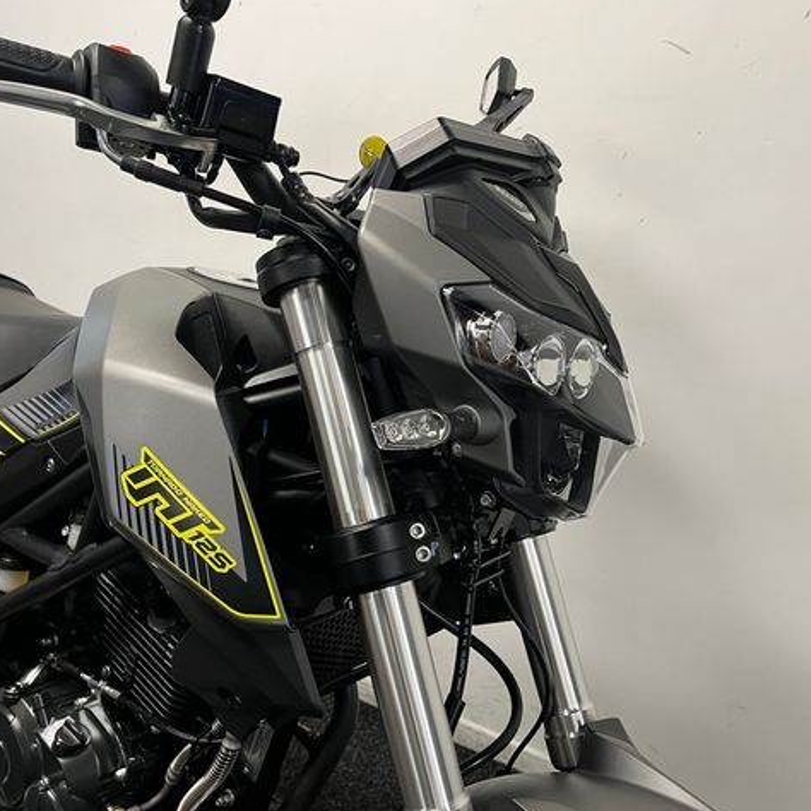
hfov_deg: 52.5
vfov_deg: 52.5
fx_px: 822
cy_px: 406
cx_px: 406
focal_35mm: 31
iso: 100
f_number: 1.6
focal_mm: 5.1
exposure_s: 1/50
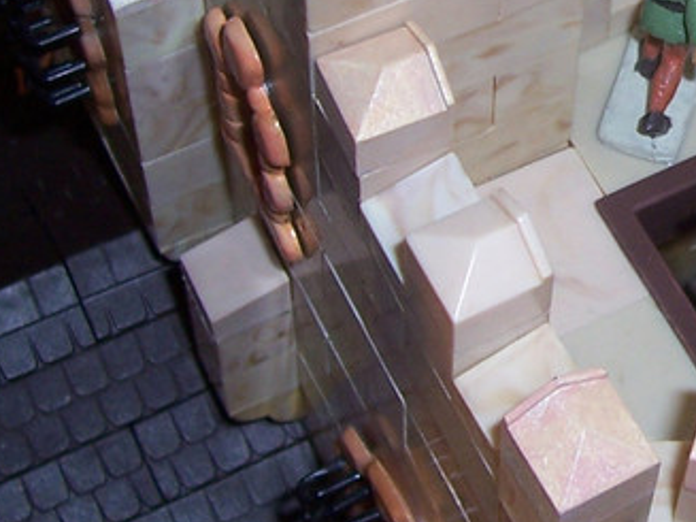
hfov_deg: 16.9
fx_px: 2231
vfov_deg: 13.1
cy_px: -47
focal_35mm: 111
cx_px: 850
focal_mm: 5.6
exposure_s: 1/60
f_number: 2.7
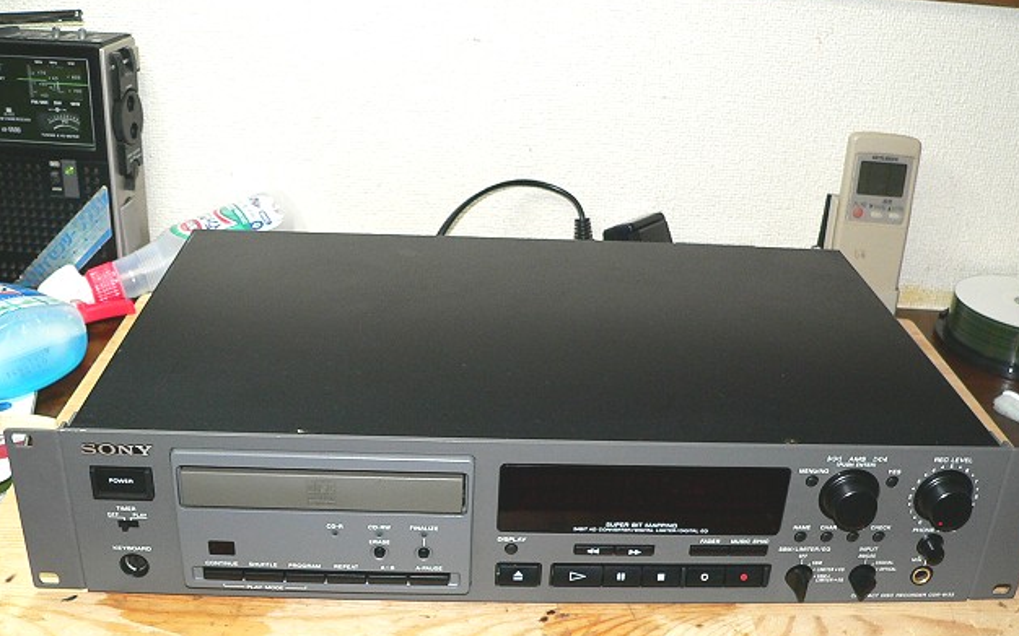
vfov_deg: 32.7
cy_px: 372
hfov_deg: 50.4
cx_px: 519
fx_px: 1083
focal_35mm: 39
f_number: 2.8
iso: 200
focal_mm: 6
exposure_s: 1/60
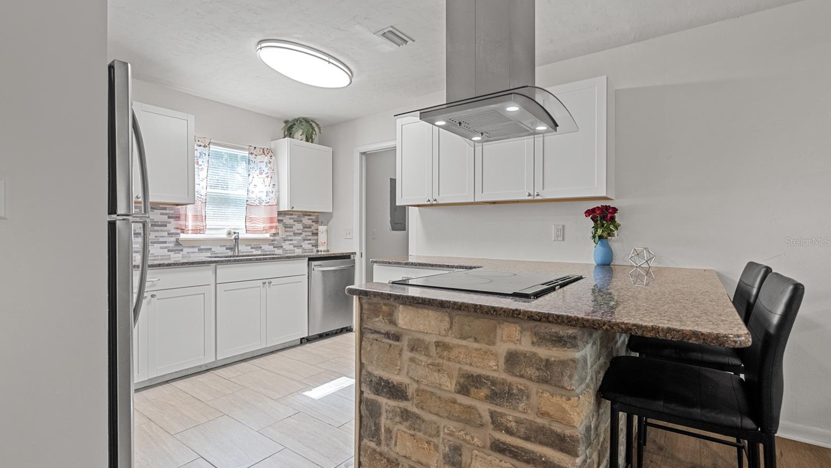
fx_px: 375
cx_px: 410
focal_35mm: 17
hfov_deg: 95.9
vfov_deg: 63.9
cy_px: 242
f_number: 6.3
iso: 1600
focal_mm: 16
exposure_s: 1/13
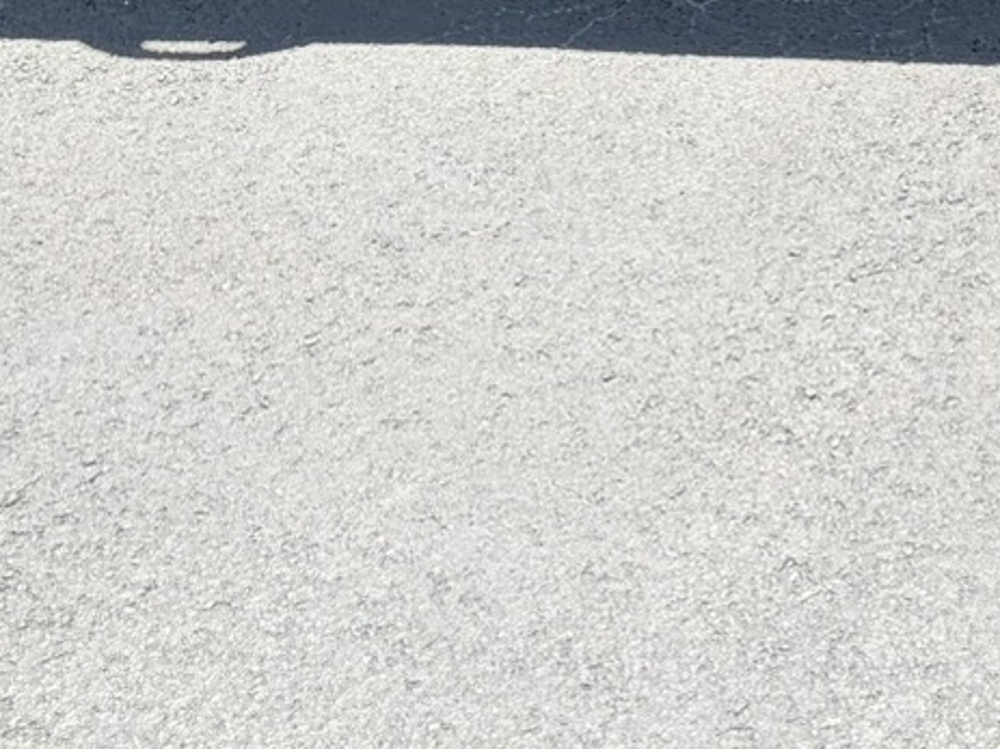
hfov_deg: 16.3
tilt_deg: -21.3
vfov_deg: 11.3
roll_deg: +0.3
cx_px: 1266
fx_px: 3321
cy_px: -881
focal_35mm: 115
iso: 50
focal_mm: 5.96
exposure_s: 1/618
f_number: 1.6
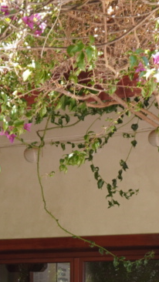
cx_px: -47
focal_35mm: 111
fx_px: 832
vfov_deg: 18.3
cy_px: 335
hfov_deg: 10.7
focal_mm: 16
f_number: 4
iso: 125
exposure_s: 1/60
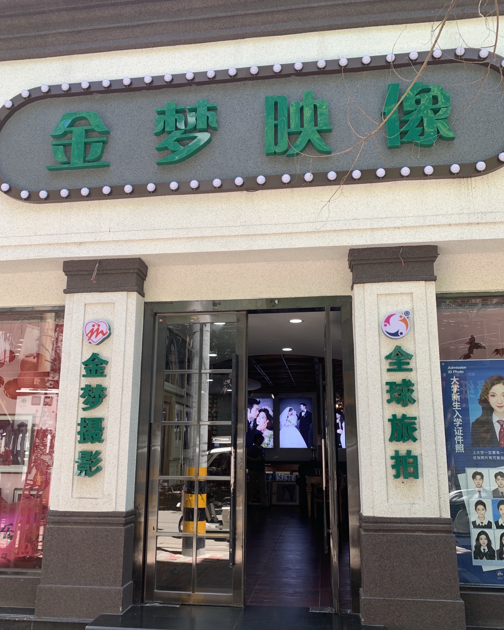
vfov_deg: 62.1
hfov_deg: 51.5
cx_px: 251
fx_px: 522
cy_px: 342
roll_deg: -0.4
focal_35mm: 28
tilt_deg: +11.7
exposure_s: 1/122
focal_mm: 4.25
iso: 25
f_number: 1.8
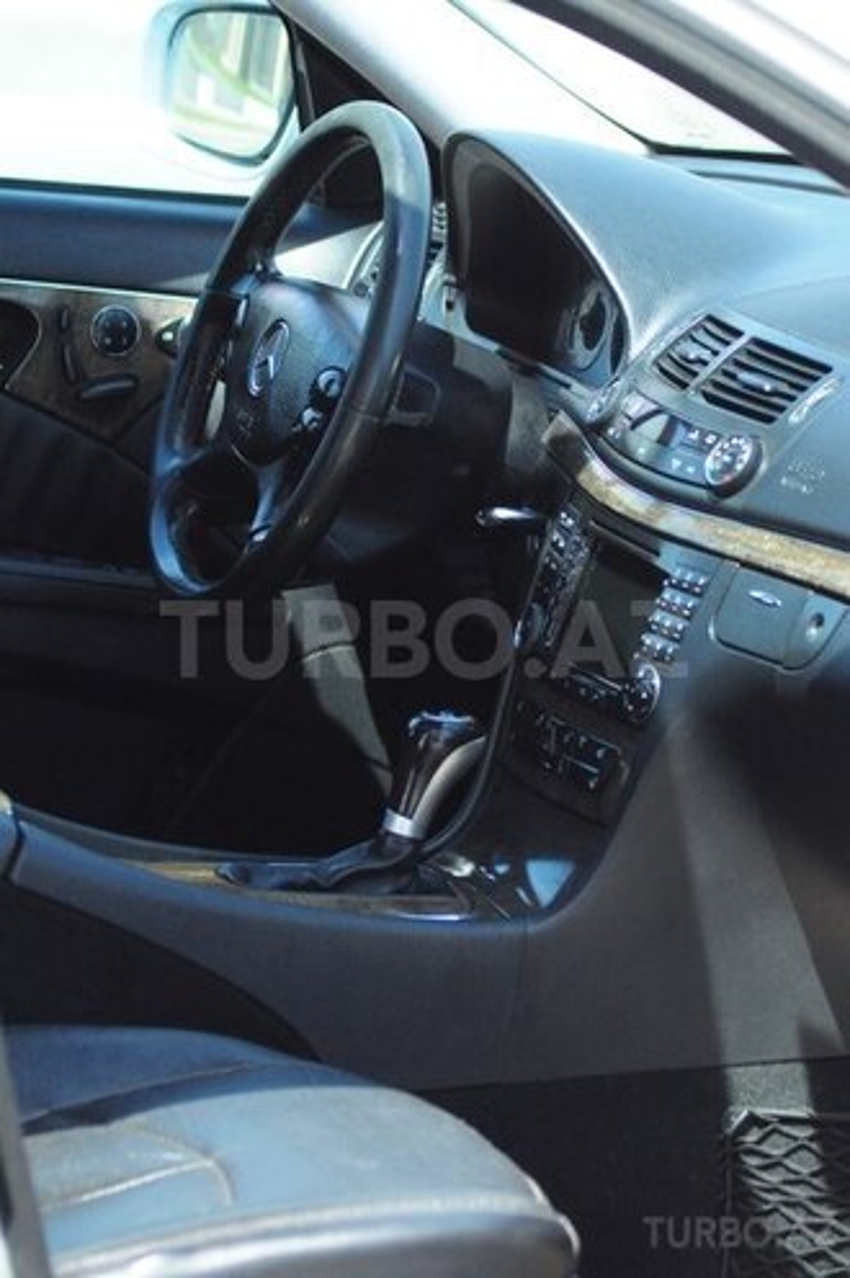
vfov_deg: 9.5
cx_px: 425
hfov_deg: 6.3
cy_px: 639
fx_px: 7713
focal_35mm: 218
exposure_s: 1/1600
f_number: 4.5
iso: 2000
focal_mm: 145
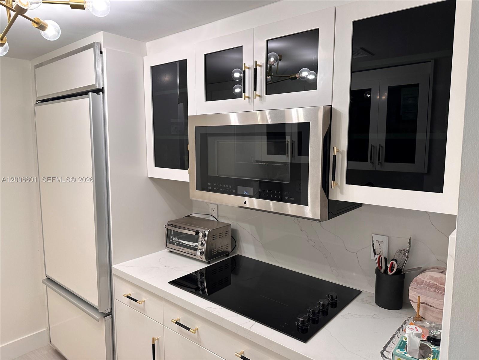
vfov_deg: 56.8
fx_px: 332
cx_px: 240
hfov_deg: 71.6
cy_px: 180
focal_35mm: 24
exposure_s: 1/120
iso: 125
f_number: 1.78
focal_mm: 6.86
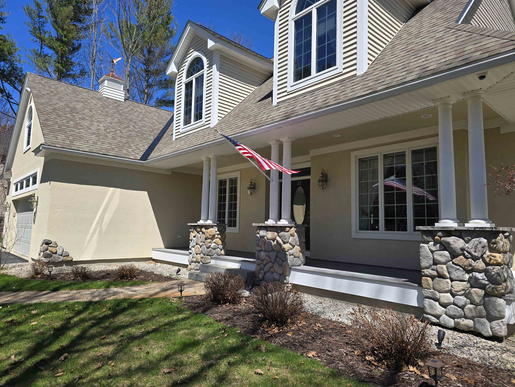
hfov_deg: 73.9
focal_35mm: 23
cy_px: 194
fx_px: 342
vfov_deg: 58.9
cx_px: 258
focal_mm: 6.3
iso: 12
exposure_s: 1/732
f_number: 1.7
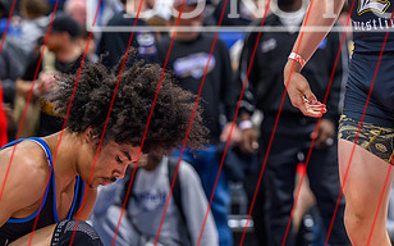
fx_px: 2682
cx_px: 372
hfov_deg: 8.4
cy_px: 26
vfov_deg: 5.2
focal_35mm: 250
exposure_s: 1/640
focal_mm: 115
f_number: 2.8
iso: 3200
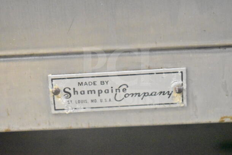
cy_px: 78
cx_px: 116
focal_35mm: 82
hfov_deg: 24.6
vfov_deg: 16.6
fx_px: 532
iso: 25600
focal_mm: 55
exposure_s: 1/50
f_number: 5.6
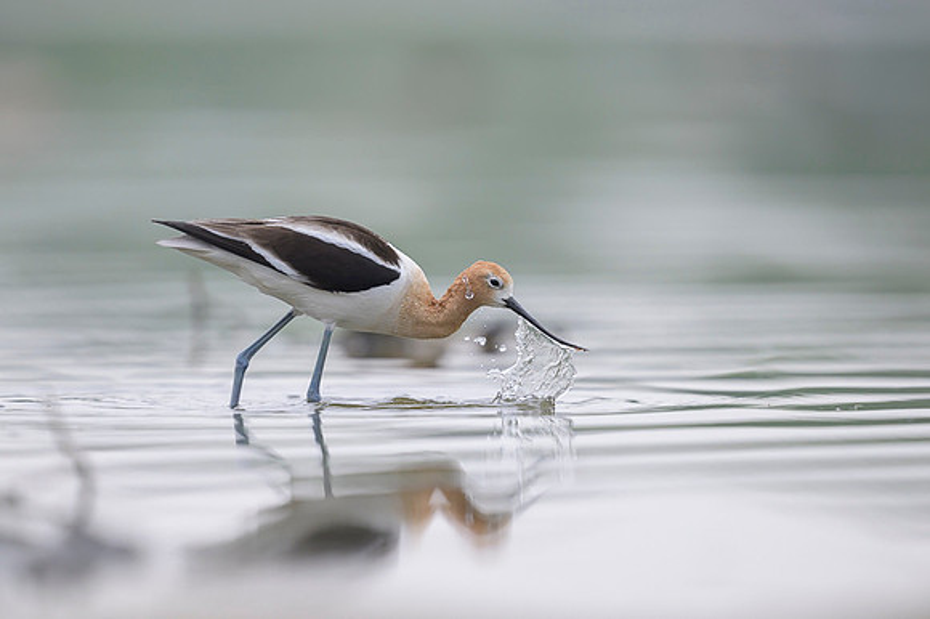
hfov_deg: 4.3
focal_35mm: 484
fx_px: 12498
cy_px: 332
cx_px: 467
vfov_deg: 2.8
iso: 640
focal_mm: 400
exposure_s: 1/2500
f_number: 2.8
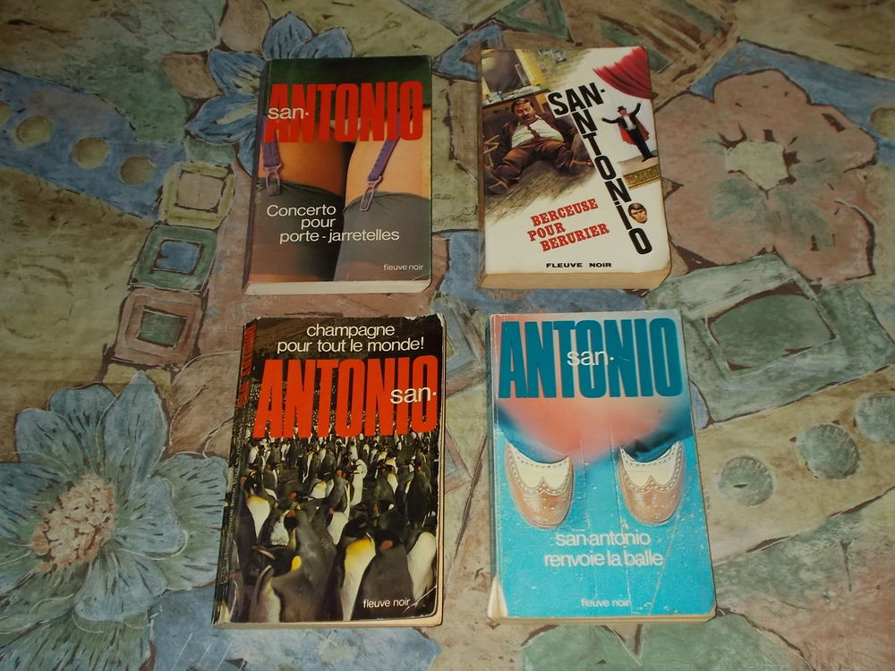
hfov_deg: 47.9
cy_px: 336
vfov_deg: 36.8
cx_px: 448
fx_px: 1008
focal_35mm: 39
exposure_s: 1/30
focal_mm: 6.9
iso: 200
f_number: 3.9
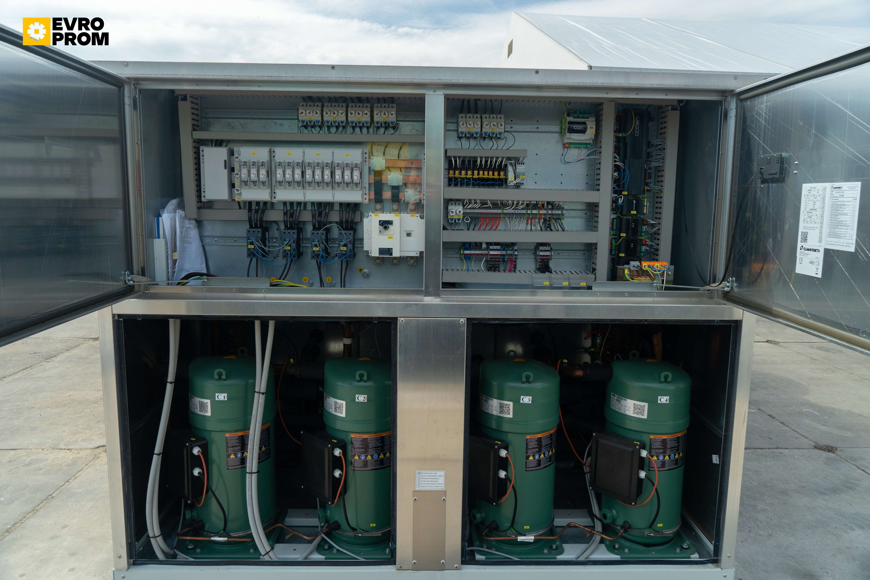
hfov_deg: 71.5
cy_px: 284
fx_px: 604
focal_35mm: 25
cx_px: 437
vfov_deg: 51.3
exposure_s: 1/60
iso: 100
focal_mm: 24
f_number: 7.1
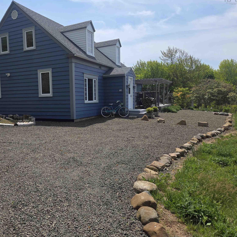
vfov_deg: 57.3
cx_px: 80
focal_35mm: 28
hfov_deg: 56.1
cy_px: 116
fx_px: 217
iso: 80
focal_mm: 5.4
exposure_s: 1/6412
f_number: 1.8
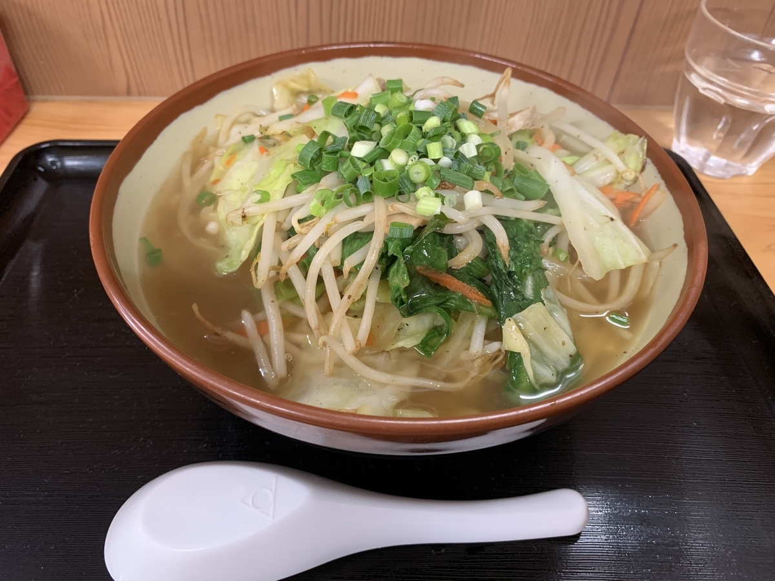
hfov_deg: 67.3
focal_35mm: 26
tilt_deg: -46.2
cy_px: 290
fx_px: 582
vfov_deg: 53.1
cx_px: 388
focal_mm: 4.25
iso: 250
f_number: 1.8
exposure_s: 1/60
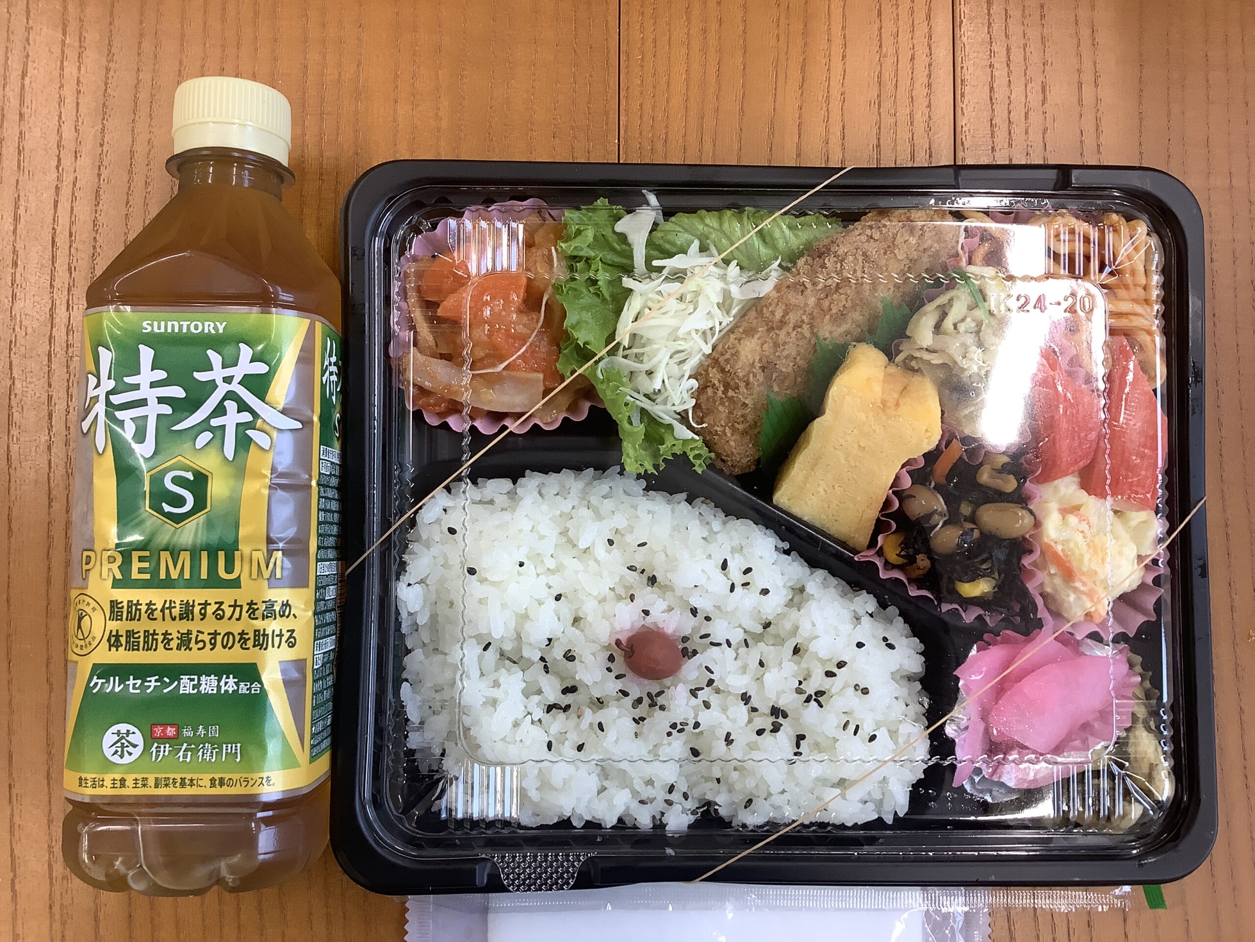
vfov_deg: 45.4
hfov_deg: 58.4
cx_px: 628
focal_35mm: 31
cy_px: 471
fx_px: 1124
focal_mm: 3.3
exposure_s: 1/60
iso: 64
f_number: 2.4
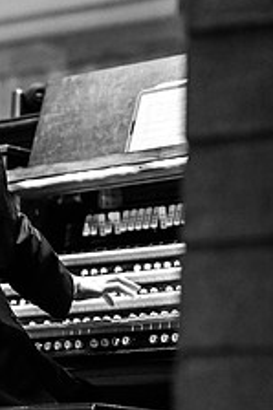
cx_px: 37
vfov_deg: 11.1
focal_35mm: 185
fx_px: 2107
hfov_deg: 7.4
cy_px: 240
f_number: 3.5
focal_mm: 92
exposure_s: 1/400
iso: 8000
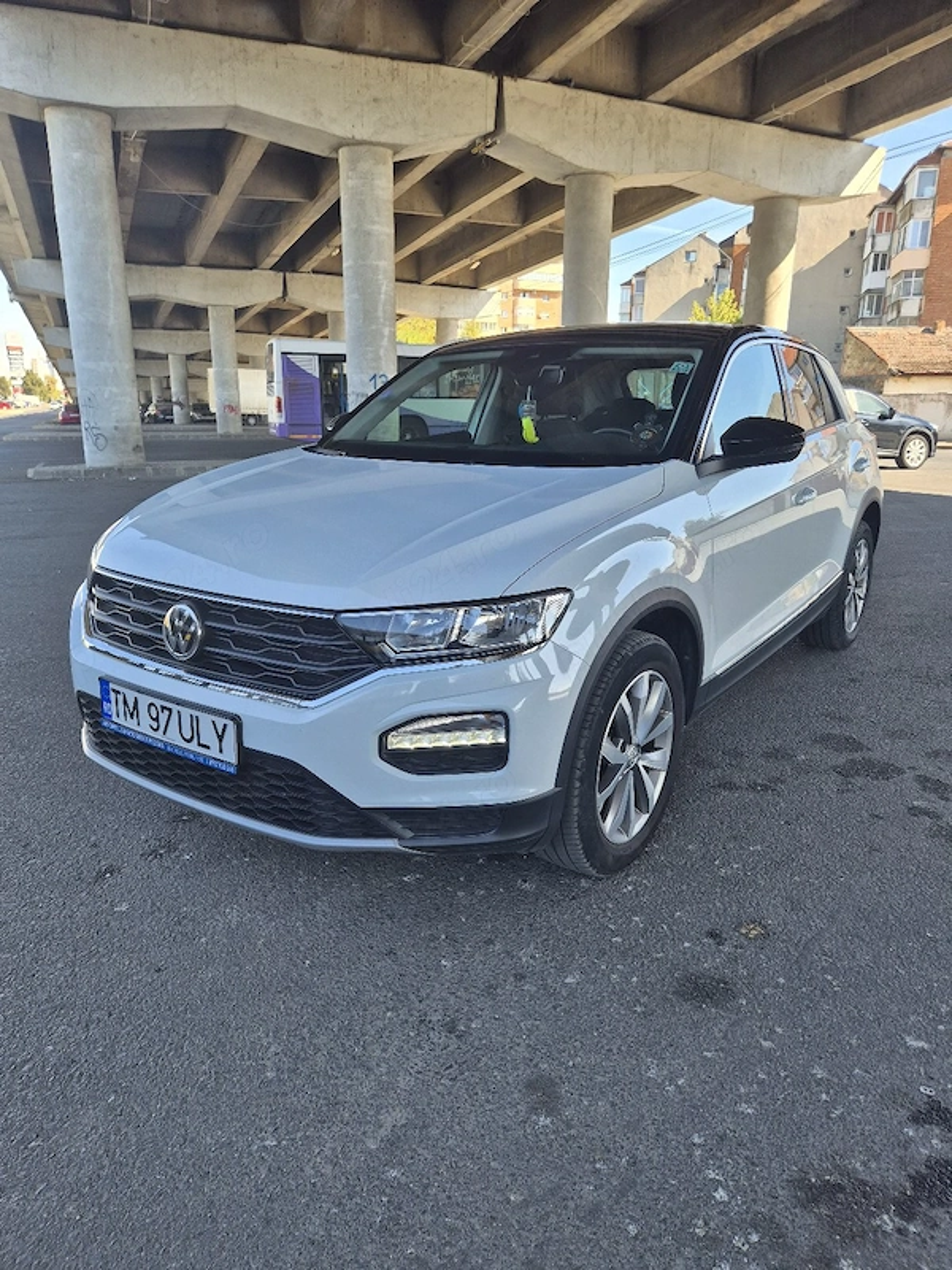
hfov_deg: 58.9
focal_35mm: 23
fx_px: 843
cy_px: 635
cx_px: 476
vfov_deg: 73.9
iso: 25
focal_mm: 5.4
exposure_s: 1/400
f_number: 1.8
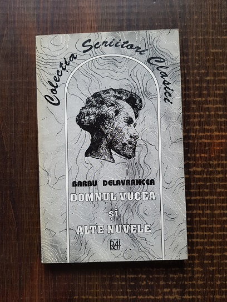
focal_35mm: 26
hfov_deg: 53.1
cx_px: 114
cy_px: 151
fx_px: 227
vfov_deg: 67.3
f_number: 1.7
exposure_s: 1/50
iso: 160
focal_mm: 4.3
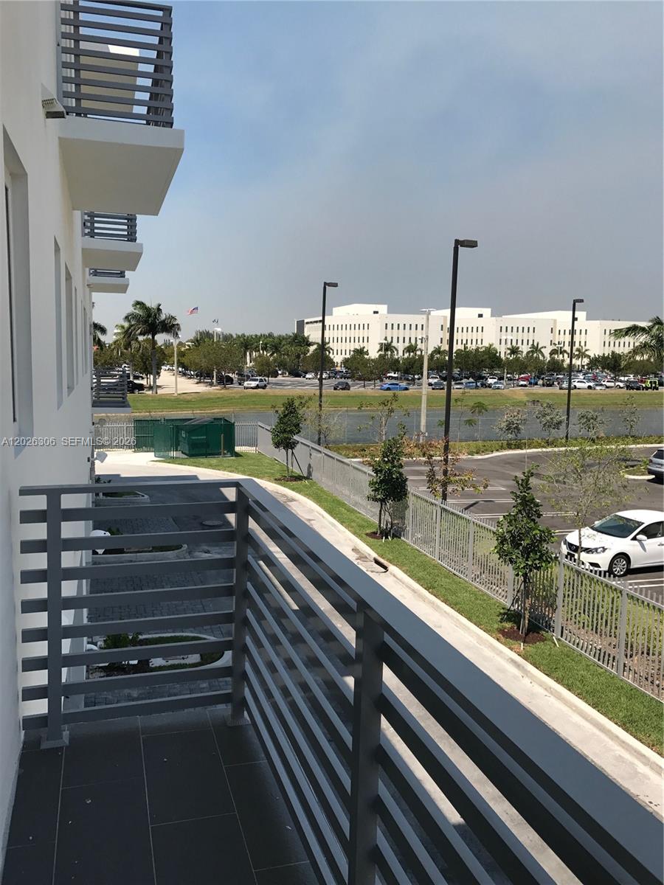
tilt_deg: -6.1
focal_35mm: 28
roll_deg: -1.0
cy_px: 442
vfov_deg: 63.4
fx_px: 716
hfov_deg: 49.7
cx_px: 332
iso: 20
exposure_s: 1/2740
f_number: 1.8
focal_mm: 3.99
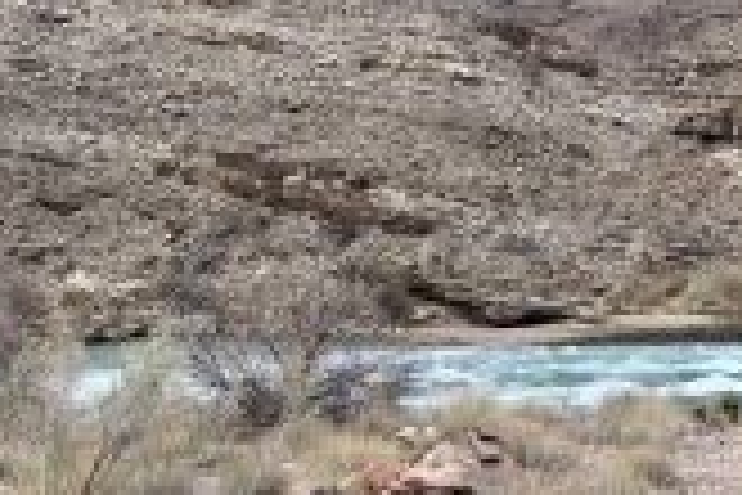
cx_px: 481
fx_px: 1237
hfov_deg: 33.2
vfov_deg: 21.8
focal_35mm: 60
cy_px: 500
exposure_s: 1/1135
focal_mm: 4.25
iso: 32
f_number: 1.8
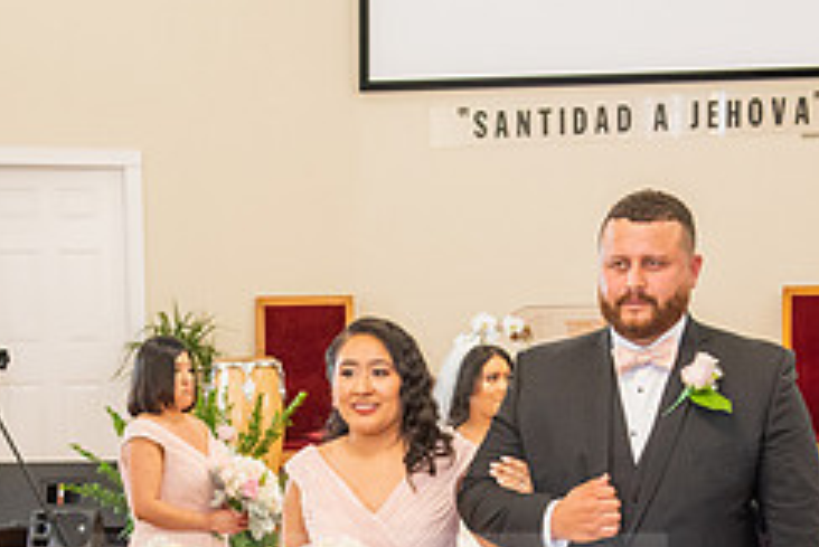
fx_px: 2162
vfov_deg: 14.1
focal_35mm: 95
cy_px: 612
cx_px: 383
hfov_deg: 21.4
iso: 1250
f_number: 5
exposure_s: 1/100
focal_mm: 40
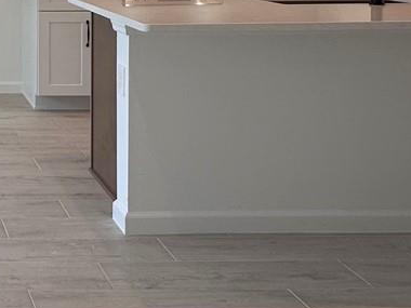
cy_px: -40
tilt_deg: -1.9
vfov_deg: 23.2
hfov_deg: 27.6
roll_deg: -0.3
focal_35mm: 59
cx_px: -112
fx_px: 701
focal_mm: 2.22
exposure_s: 1/120
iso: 64
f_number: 2.2
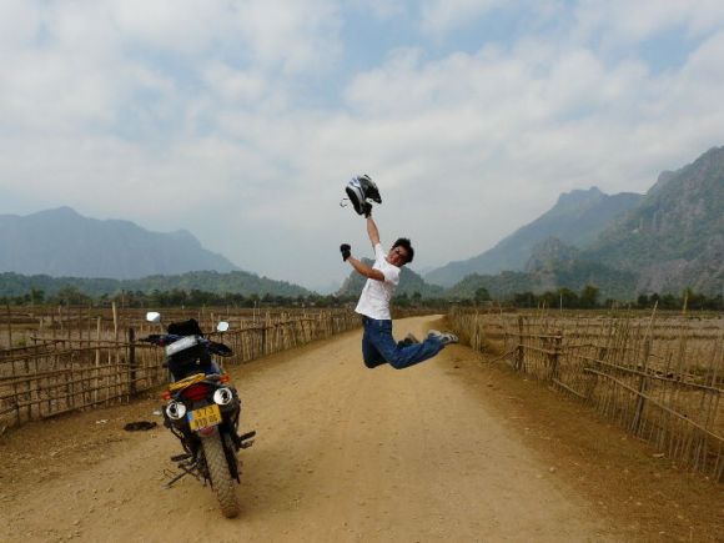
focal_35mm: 29
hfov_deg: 61.7
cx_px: 362
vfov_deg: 48.2
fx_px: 607
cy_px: 272
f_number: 6.3
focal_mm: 4.6
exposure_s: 1/400
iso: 100
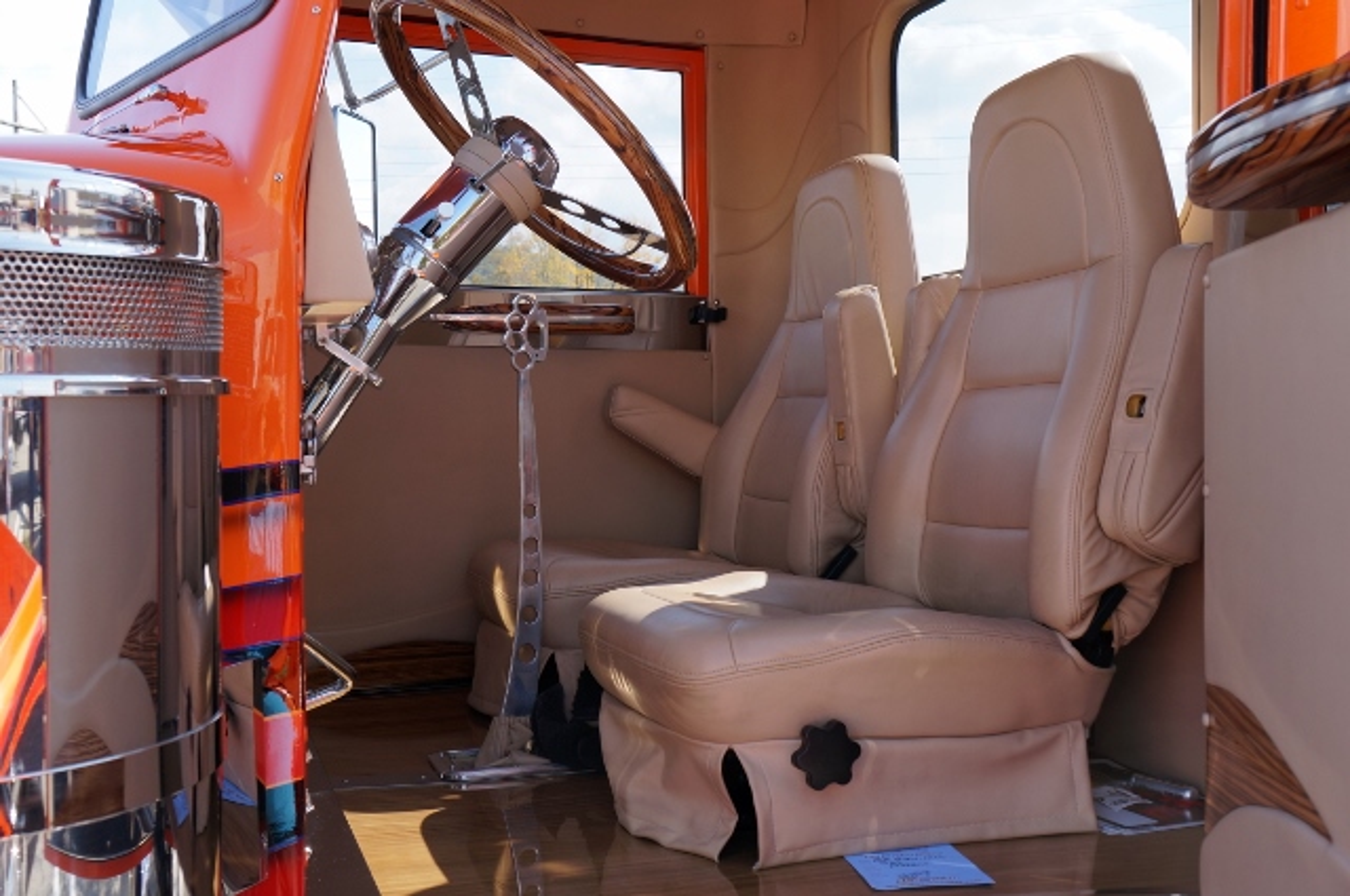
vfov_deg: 32.9
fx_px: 1517
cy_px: 448
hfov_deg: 48.0
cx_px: 675
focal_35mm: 40
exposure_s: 1/100
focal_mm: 27
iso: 100
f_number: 7.1
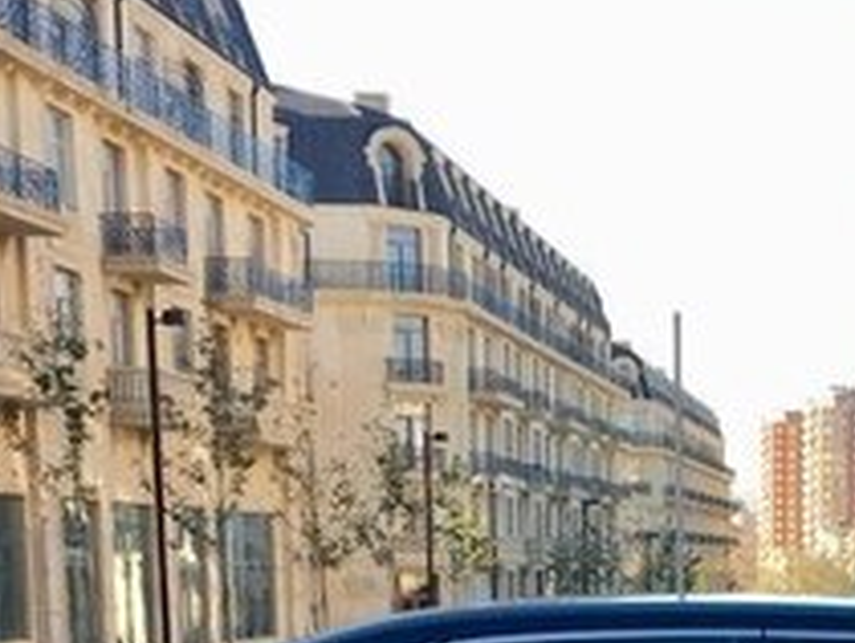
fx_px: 2250
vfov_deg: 15.2
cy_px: 918
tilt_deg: -9.6
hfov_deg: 20.7
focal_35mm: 91
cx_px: 879
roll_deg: -0.5
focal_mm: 4.15
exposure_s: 1/306
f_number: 2.2
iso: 25
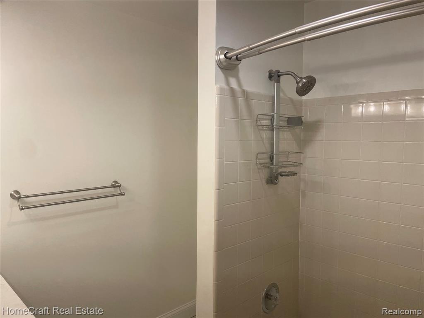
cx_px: 212
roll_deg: +0.4
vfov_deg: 53.1
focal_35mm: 26
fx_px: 318
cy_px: 159
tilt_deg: -4.1
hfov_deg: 67.3
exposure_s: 1/120
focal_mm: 4.2
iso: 50
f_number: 1.6
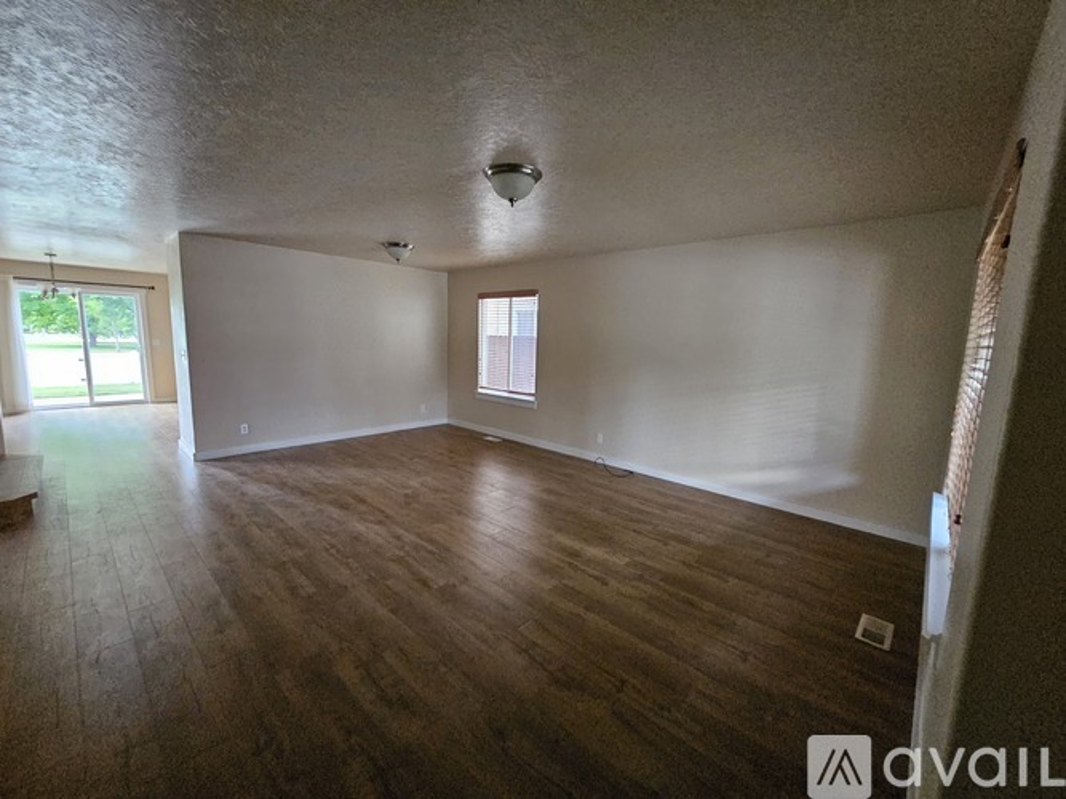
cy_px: 400
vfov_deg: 89.9
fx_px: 400
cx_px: 533
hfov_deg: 106.2
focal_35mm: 13
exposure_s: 1/24
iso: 1600
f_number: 2.2
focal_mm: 2.2
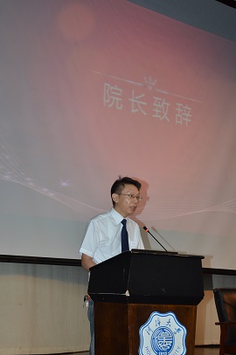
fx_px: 628
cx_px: 118
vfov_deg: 31.6
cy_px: 202
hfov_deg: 21.3
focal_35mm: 64
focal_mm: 35
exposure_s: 1/60
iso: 800
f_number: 5
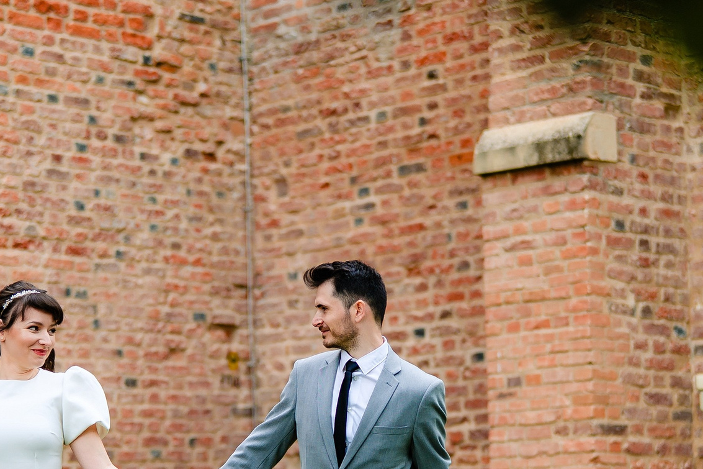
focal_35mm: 113
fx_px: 2206
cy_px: 362
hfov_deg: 18.1
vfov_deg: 12.1
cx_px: 318
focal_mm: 50
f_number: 1.4
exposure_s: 1/1000
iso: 100
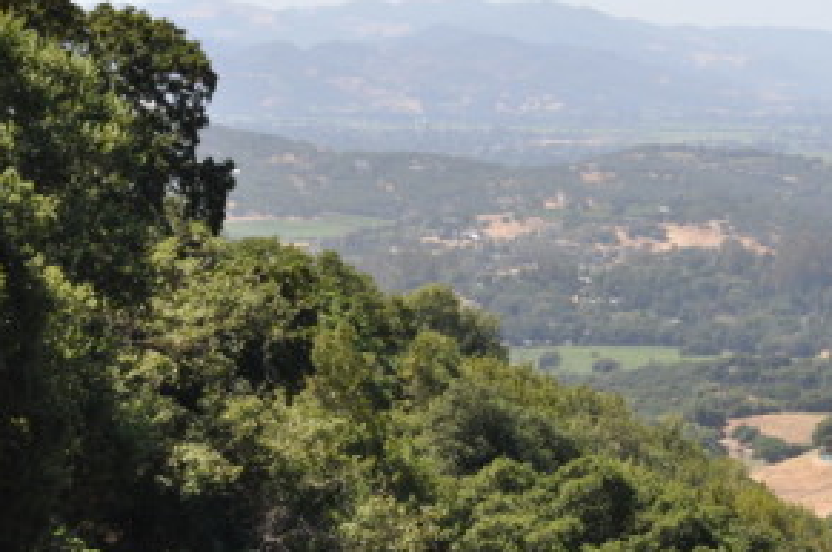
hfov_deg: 12.7
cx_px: 883
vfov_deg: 8.5
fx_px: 3692
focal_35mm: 160
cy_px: 259
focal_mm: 50
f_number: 9
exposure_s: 1/320
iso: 200
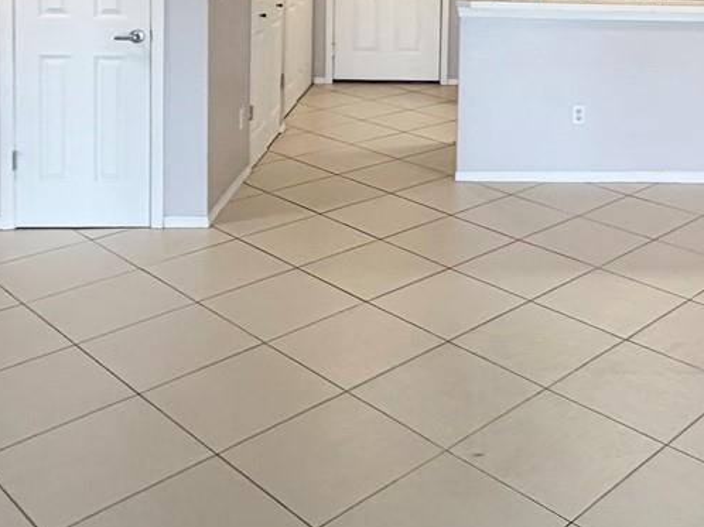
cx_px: 534
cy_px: -28
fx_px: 915
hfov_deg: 40.8
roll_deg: -0.6
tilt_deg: -0.1
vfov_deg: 29.5
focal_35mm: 45
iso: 125
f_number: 2.2
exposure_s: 1/120
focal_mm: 2.22
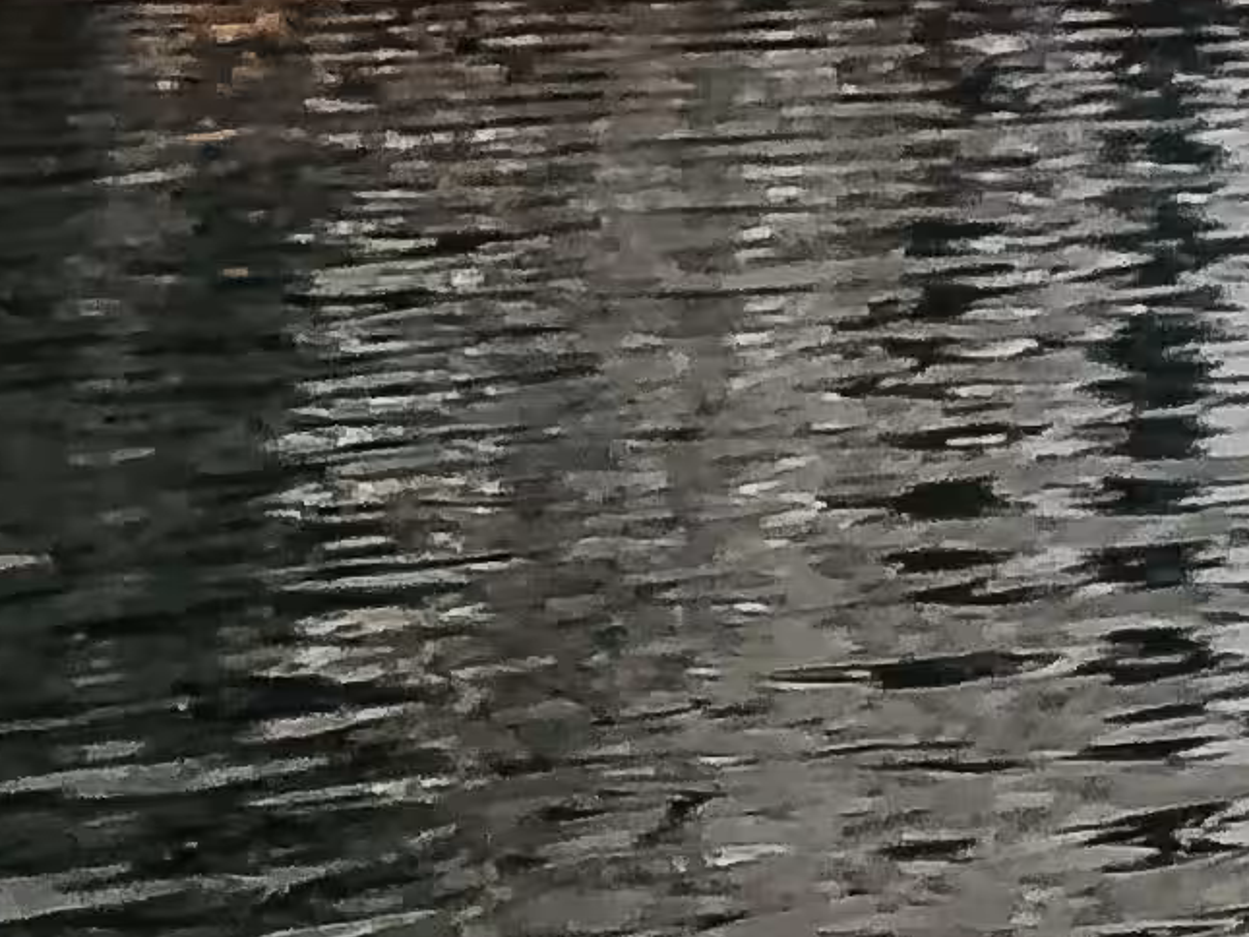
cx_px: 2943
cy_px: -1713
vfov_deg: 7.6
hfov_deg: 10.0
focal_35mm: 175
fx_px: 6315
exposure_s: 1/120
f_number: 1.8
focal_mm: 4
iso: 50
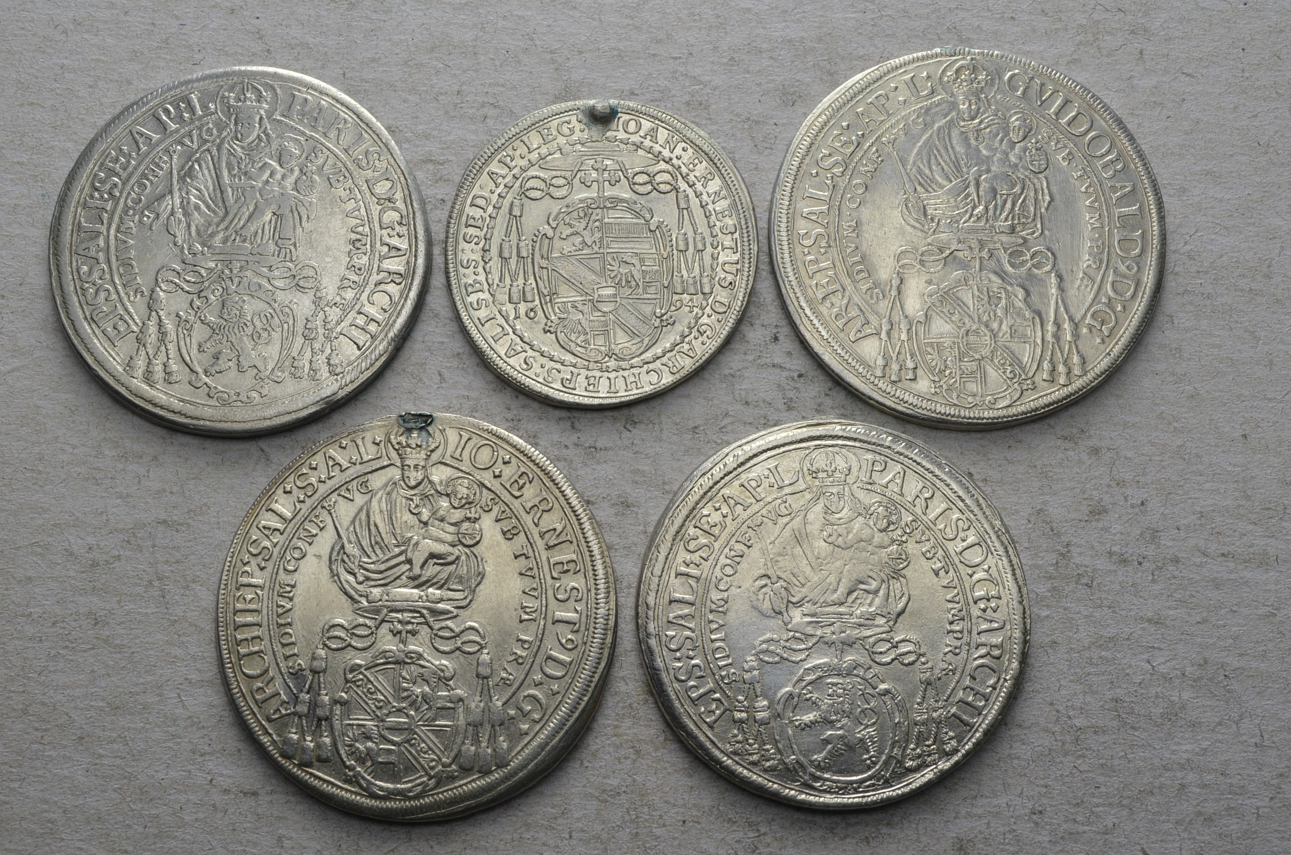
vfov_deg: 26.4
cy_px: 428
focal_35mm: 51
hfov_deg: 39.0
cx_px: 646
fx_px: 1825
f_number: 14
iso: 400
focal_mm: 34
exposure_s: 1/250
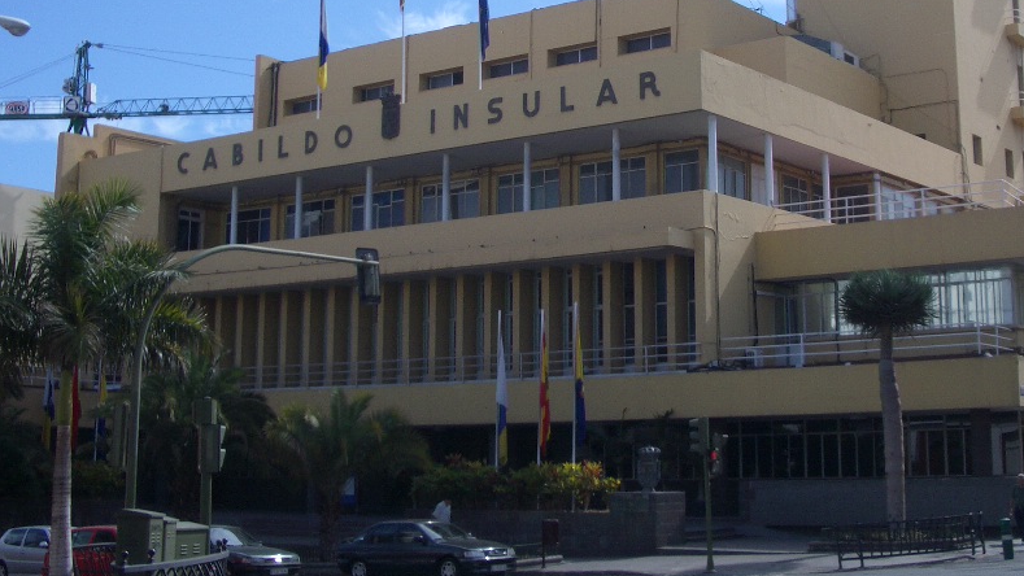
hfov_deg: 35.8
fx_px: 1575
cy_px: 127
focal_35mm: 58
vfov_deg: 20.5
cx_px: 641
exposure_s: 1/500
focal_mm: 6.8
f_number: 4.6
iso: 50
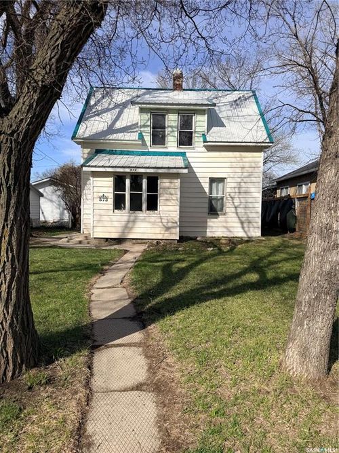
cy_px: 226
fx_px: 313
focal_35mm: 24
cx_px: 170
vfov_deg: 71.6
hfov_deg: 56.8
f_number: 1.78
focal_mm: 6.76
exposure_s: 1/6173
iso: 80
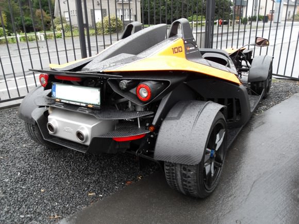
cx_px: 150
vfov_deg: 49.7
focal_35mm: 28
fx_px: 242
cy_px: 112
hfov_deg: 63.4
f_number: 2.8
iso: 100
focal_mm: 6
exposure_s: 1/90
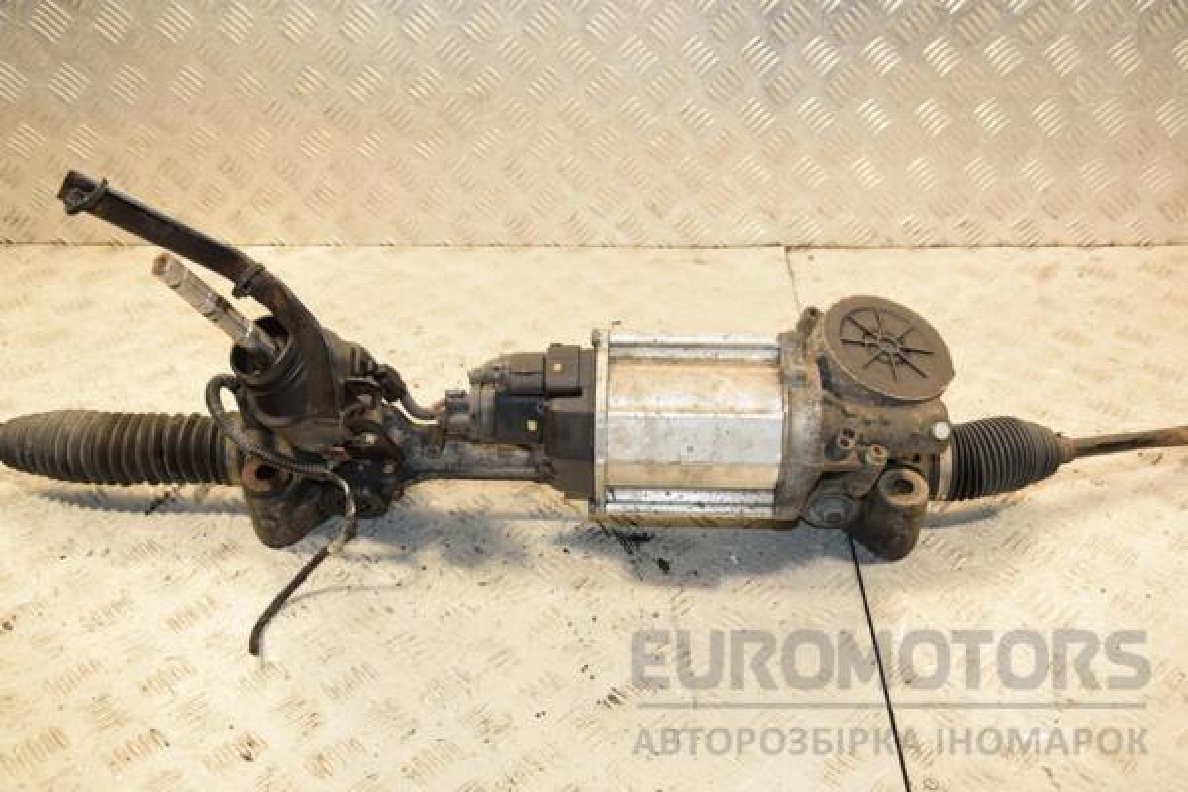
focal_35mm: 38
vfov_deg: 35.5
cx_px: 594
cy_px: 396
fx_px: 1237
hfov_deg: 51.3
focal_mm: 25
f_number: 6.3
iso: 800
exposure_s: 1/200
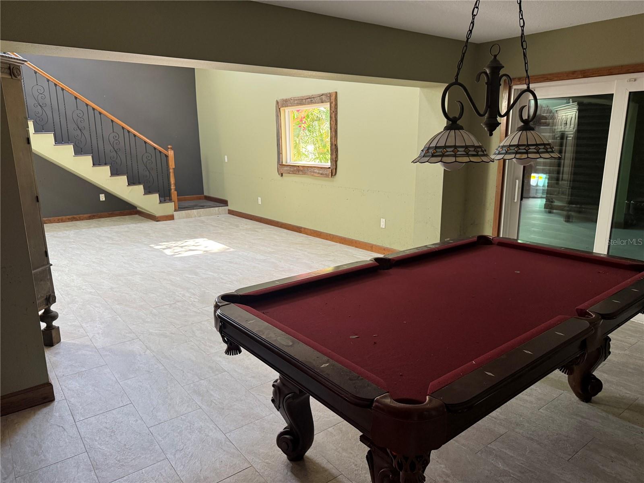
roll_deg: +0.9
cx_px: 322
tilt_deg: -13.9
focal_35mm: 24
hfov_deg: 71.6
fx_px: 446
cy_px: 242
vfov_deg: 56.8
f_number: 1.78
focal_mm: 6.76
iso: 250
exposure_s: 1/60
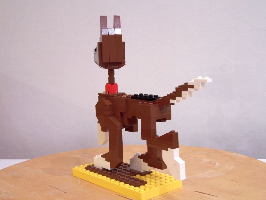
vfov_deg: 26.1
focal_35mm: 56
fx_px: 430
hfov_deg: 34.3
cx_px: 133
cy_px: 100
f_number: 3.1
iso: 80
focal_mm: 9.3
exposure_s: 1/3
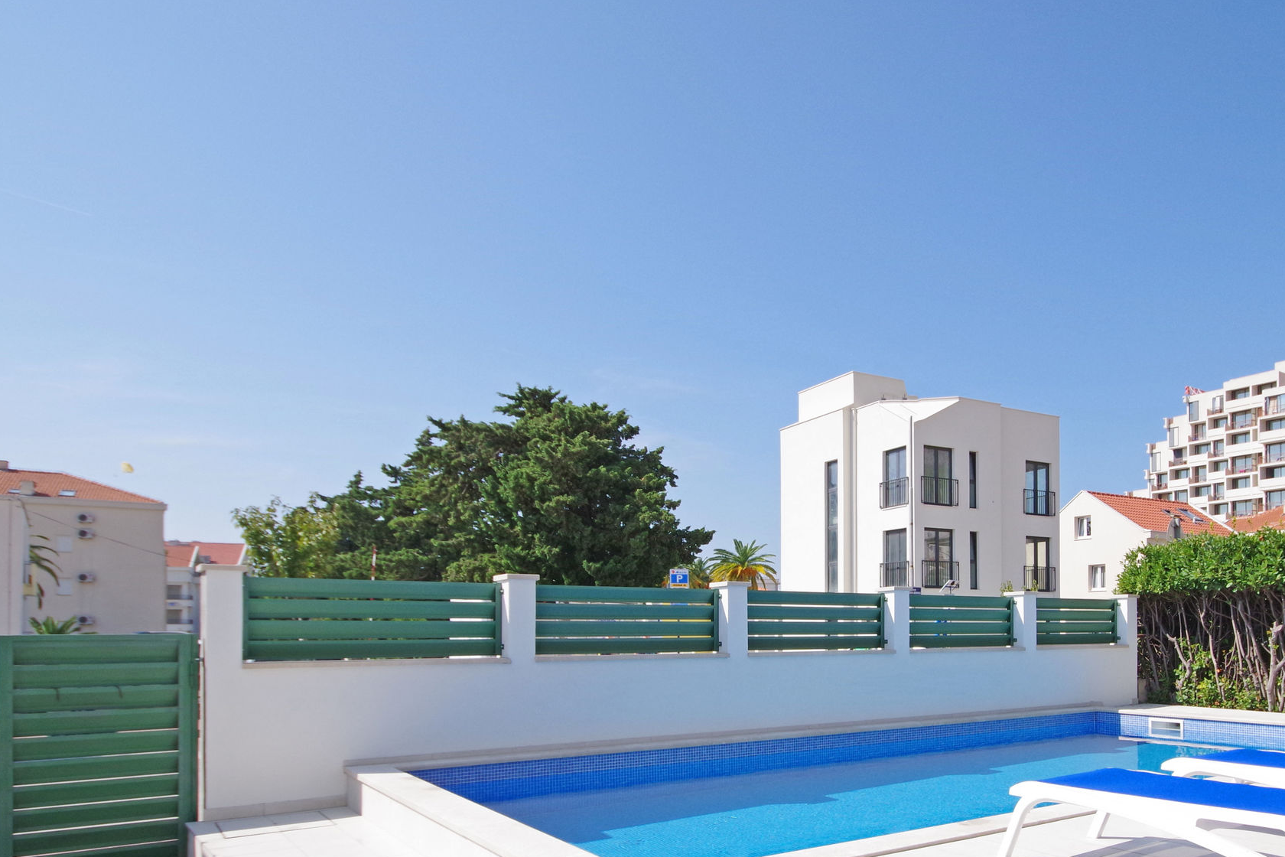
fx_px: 892
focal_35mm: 25
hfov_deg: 70.2
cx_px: 817
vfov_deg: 49.8
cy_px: 608
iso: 400
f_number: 9
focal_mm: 10
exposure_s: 1/500
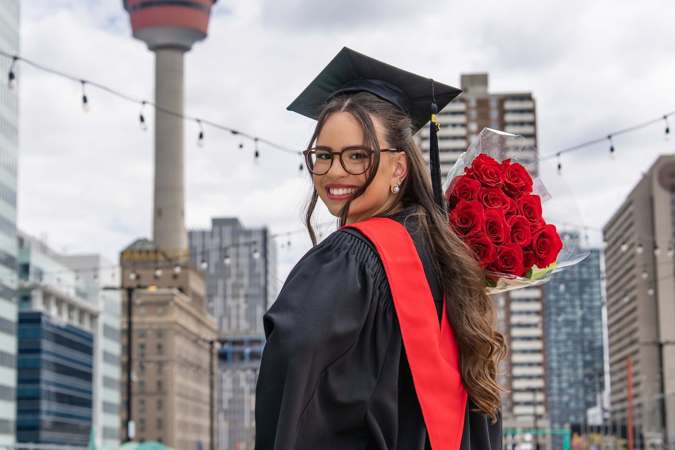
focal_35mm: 44
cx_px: 338
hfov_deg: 44.5
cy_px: 225
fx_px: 825
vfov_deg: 30.5
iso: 100
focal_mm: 44
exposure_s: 1/1000
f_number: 4.5
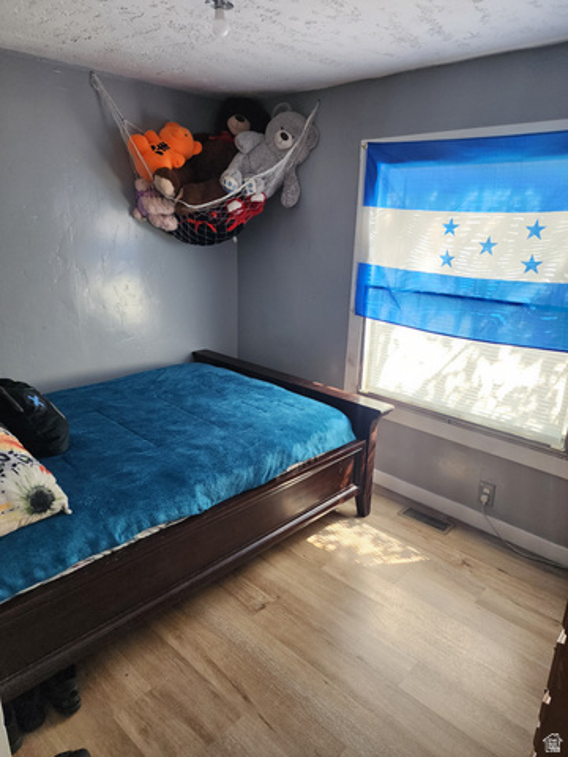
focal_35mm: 23
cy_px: 378
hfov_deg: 58.9
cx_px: 284
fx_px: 503
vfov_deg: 73.9
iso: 200
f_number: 1.8
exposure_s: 1/180
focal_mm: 6.4
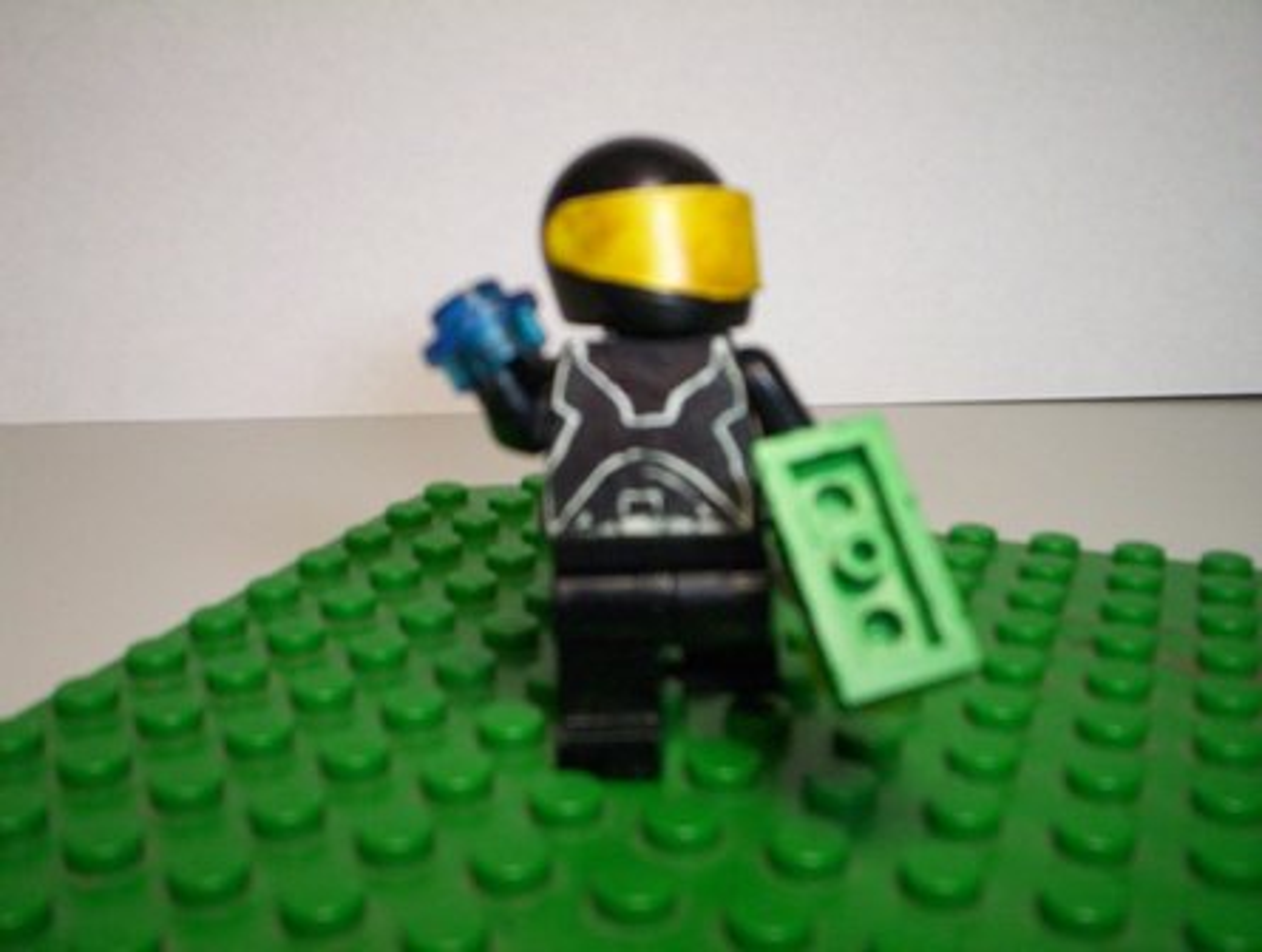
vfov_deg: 37.9
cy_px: 476
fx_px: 1389
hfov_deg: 48.9
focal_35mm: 38
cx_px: 631
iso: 140
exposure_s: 1/60
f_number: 4.5
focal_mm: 4.99
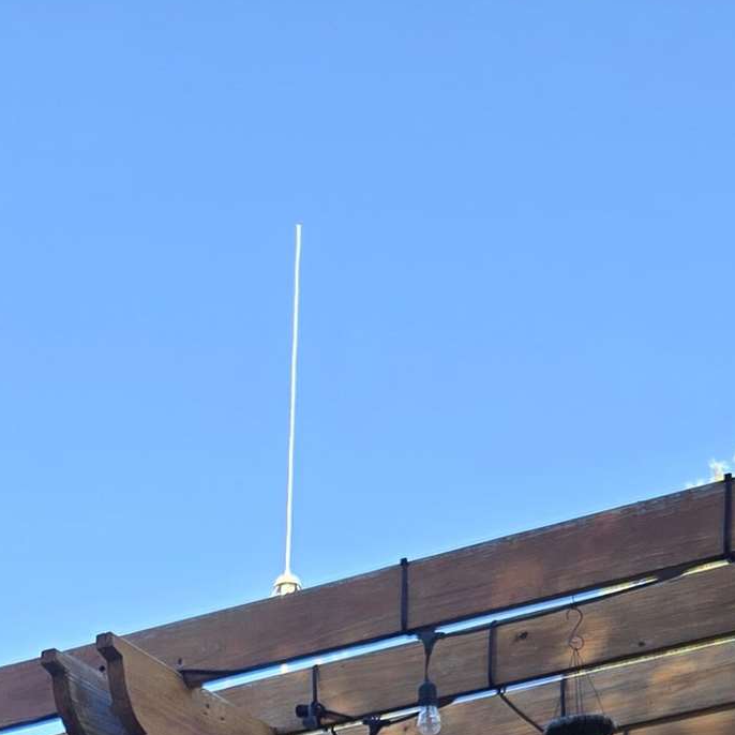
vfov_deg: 16.9
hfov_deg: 18.8
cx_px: 115
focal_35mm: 91
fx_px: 2186
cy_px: 1170
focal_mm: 5.4
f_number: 1.8
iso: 25
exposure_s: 1/462
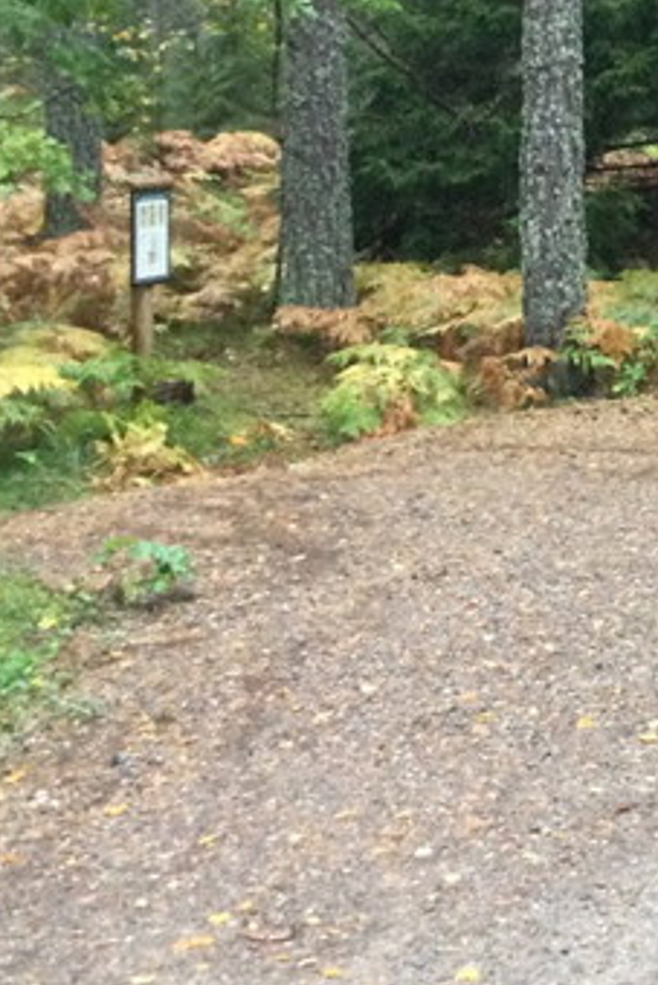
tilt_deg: -6.8
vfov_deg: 22.3
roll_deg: -2.9
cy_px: 385
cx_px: 1078
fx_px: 2492
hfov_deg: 13.8
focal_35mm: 91
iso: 125
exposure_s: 1/33
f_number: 2.4
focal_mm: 3.3
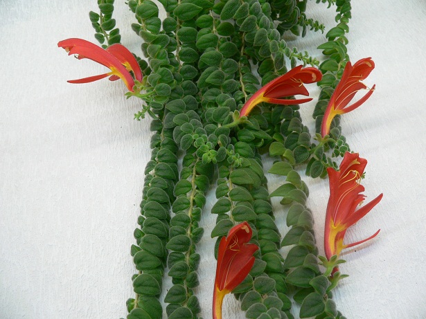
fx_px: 443
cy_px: 160
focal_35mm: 36
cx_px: 213
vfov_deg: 39.6
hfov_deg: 51.4
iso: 100
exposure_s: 1/30
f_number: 2.8
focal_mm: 6
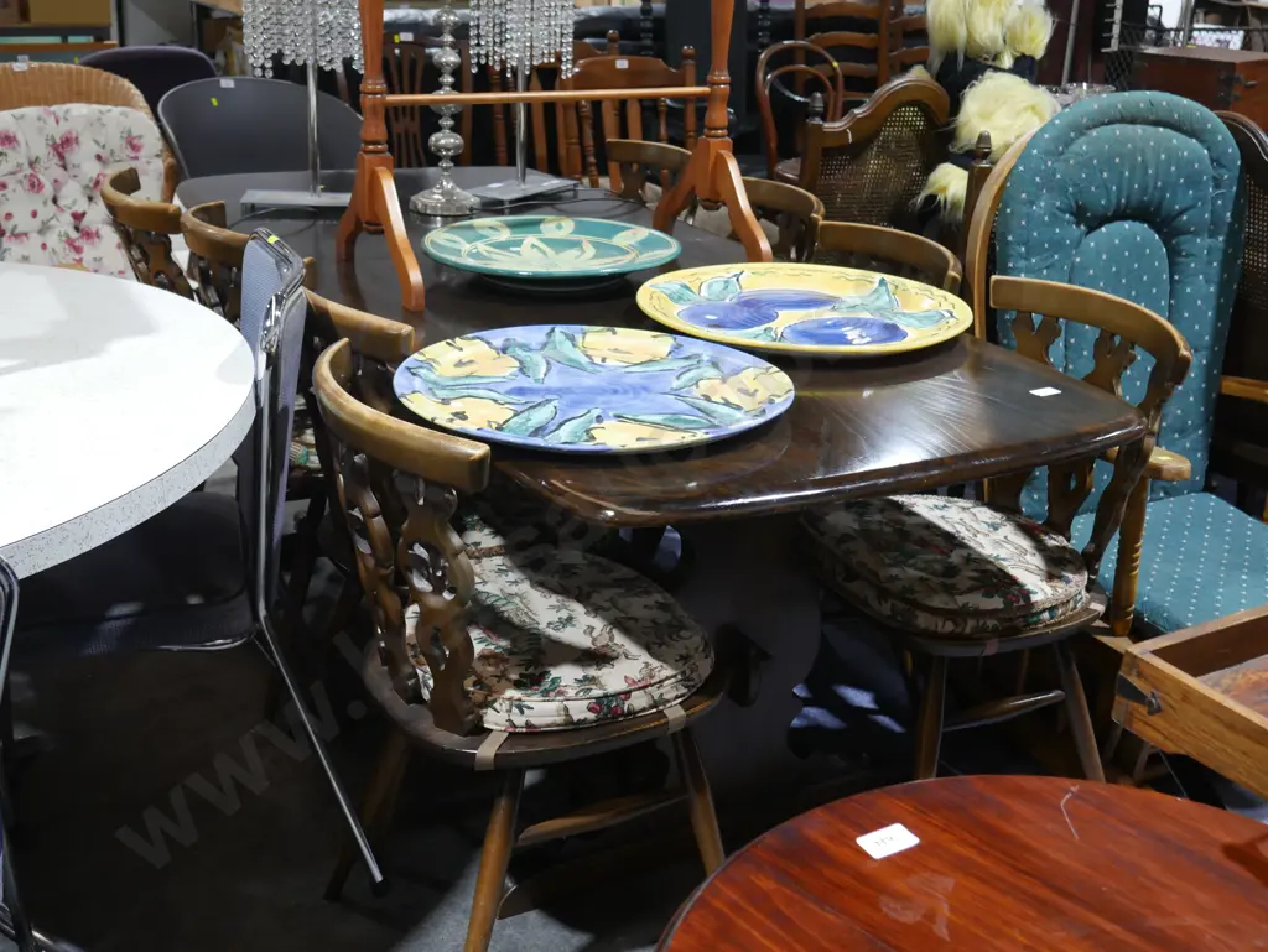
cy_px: 476
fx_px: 1466
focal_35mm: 40
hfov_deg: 46.8
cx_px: 634
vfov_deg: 36.0
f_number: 4.5
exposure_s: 1/60
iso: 800
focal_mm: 20
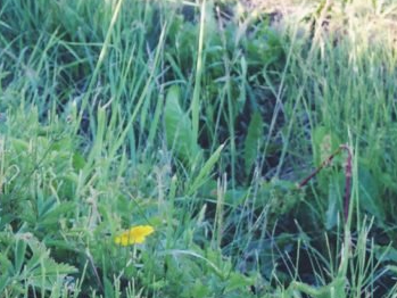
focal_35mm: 85
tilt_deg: -14.0
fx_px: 975
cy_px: 122
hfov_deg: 21.5
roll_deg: +1.1
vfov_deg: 17.4
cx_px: -71
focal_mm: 4.15
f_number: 2.2
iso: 32
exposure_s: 1/100
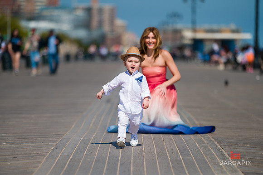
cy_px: 88
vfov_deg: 7.2
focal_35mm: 190
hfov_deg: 10.8
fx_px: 1387
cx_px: 132
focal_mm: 190
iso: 200
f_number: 3.2
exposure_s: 1/8000
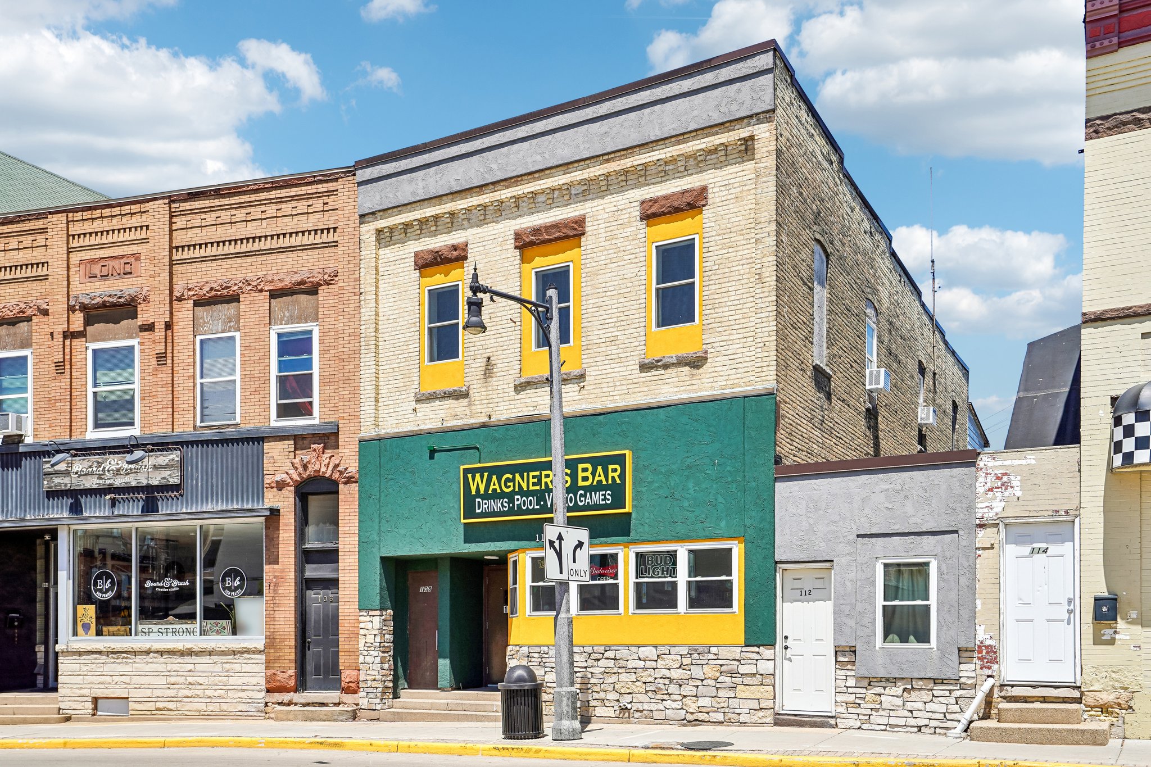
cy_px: 384
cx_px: 576
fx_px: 1055
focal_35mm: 33
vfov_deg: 40.0
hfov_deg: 57.2
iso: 100
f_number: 8
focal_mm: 33
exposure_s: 1/320
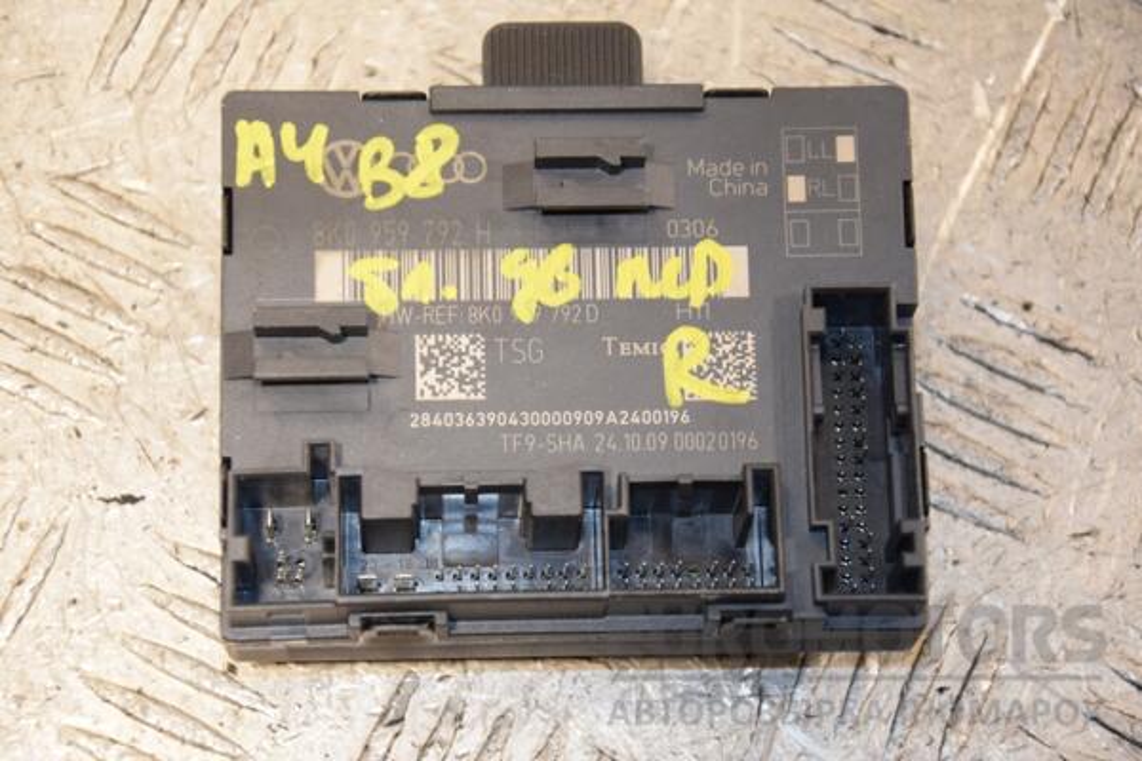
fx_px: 3568
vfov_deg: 12.2
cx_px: 571
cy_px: 380
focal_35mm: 112
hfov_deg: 18.2
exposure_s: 1/100
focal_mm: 75
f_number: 5.3
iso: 800
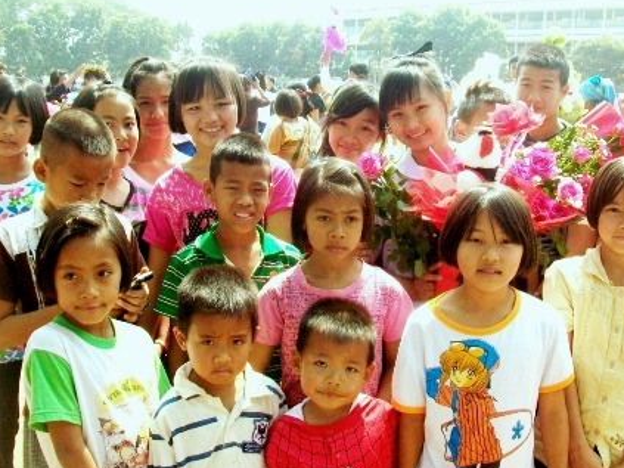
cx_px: 337
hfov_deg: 44.8
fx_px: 757
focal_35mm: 42
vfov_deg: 34.3
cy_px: 216
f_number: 2.8
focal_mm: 5.7
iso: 64
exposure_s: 1/400
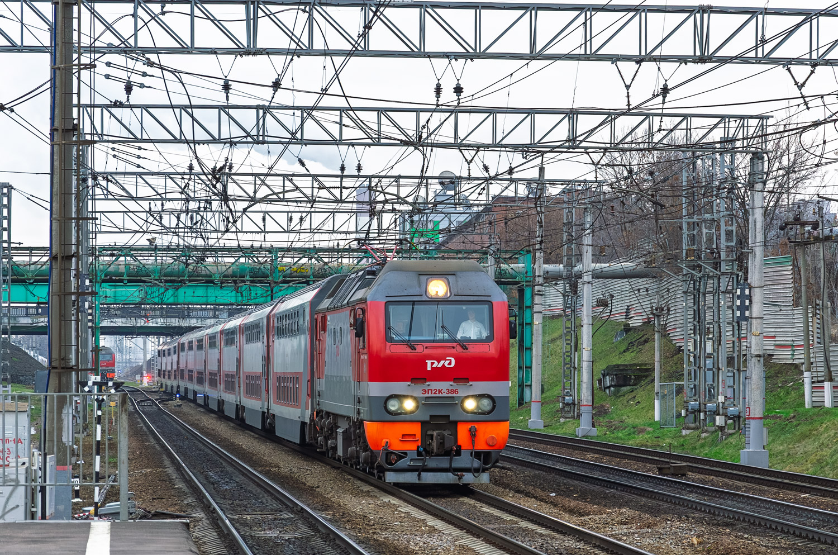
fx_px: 2961
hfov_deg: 16.1
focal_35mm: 128
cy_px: 278
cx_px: 419
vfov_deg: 10.7
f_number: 5.6
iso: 400
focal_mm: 85
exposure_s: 1/200
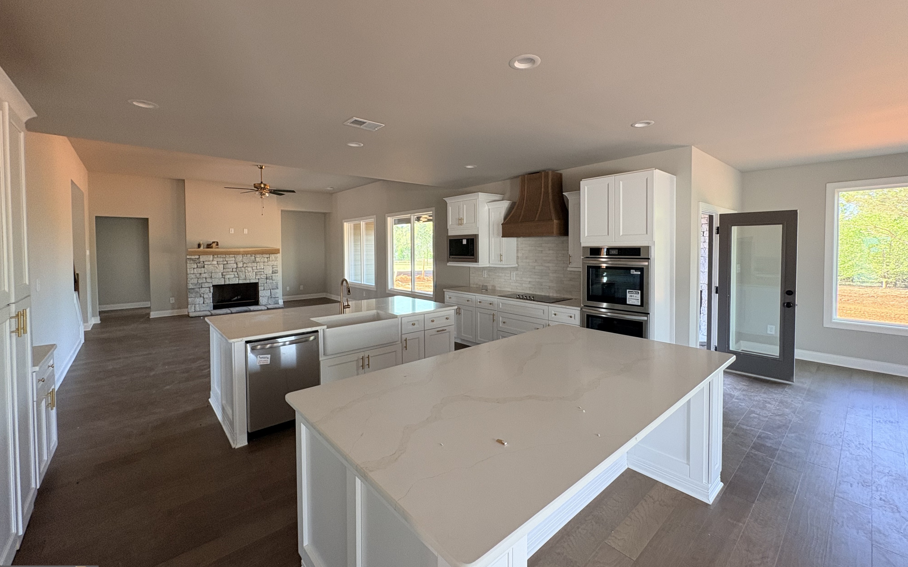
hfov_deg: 101.5
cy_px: 256
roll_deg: +0.8
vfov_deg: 74.6
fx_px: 371
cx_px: 454
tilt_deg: +0.0
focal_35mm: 15
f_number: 2.2
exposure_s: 1/99
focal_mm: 2.22
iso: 250
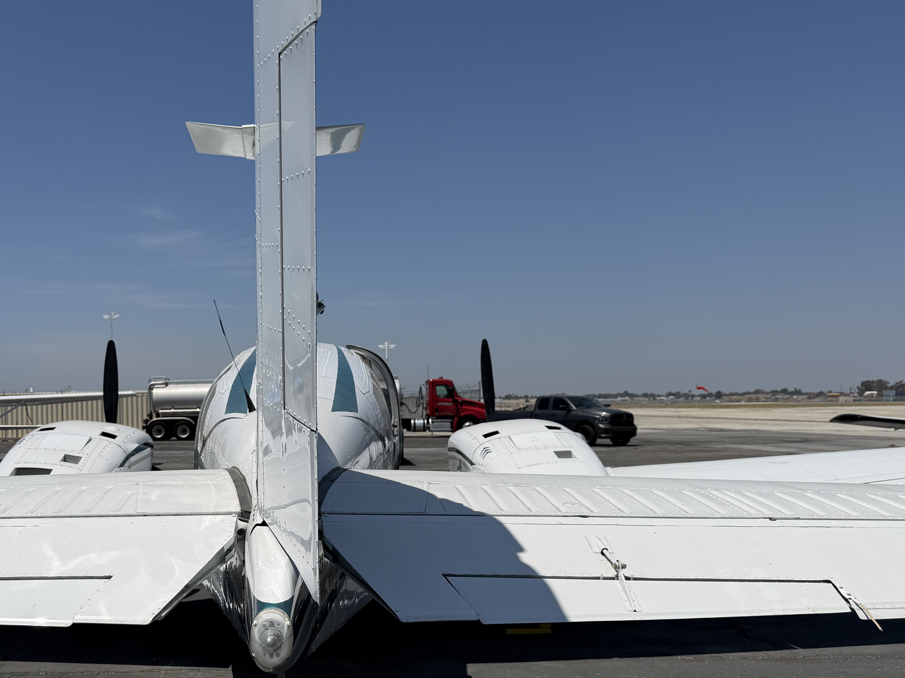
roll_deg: +1.0
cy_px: 418
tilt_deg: -0.5
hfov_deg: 48.1
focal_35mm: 38
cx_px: 296
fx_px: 993
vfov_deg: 37.5
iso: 80
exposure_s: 1/14286
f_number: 1.78
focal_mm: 6.76
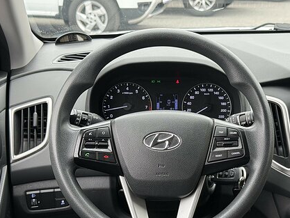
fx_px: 528
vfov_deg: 23.2
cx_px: 184
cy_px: 139
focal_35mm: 63
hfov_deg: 30.6
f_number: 1.78
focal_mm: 6.76
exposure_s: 1/136
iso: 64
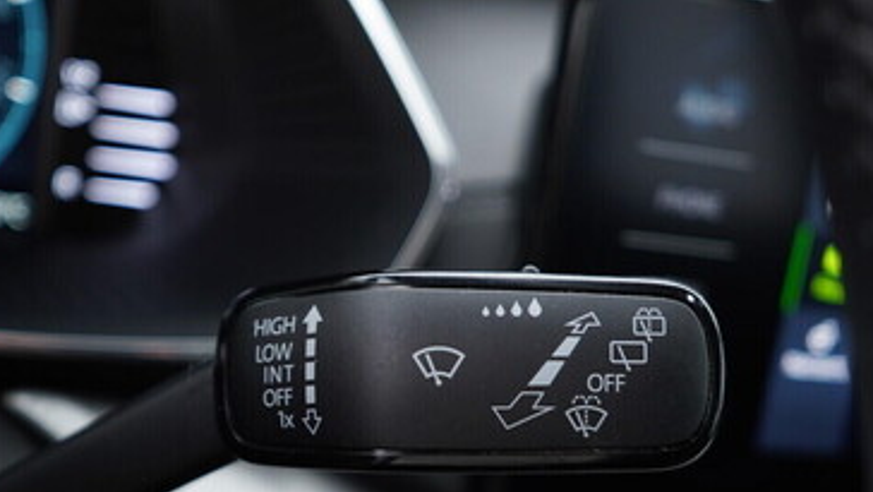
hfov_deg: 36.5
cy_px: 361
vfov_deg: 21.0
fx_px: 1320
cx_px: 360
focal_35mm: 57
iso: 160
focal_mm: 24
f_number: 2.8
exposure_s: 1/40
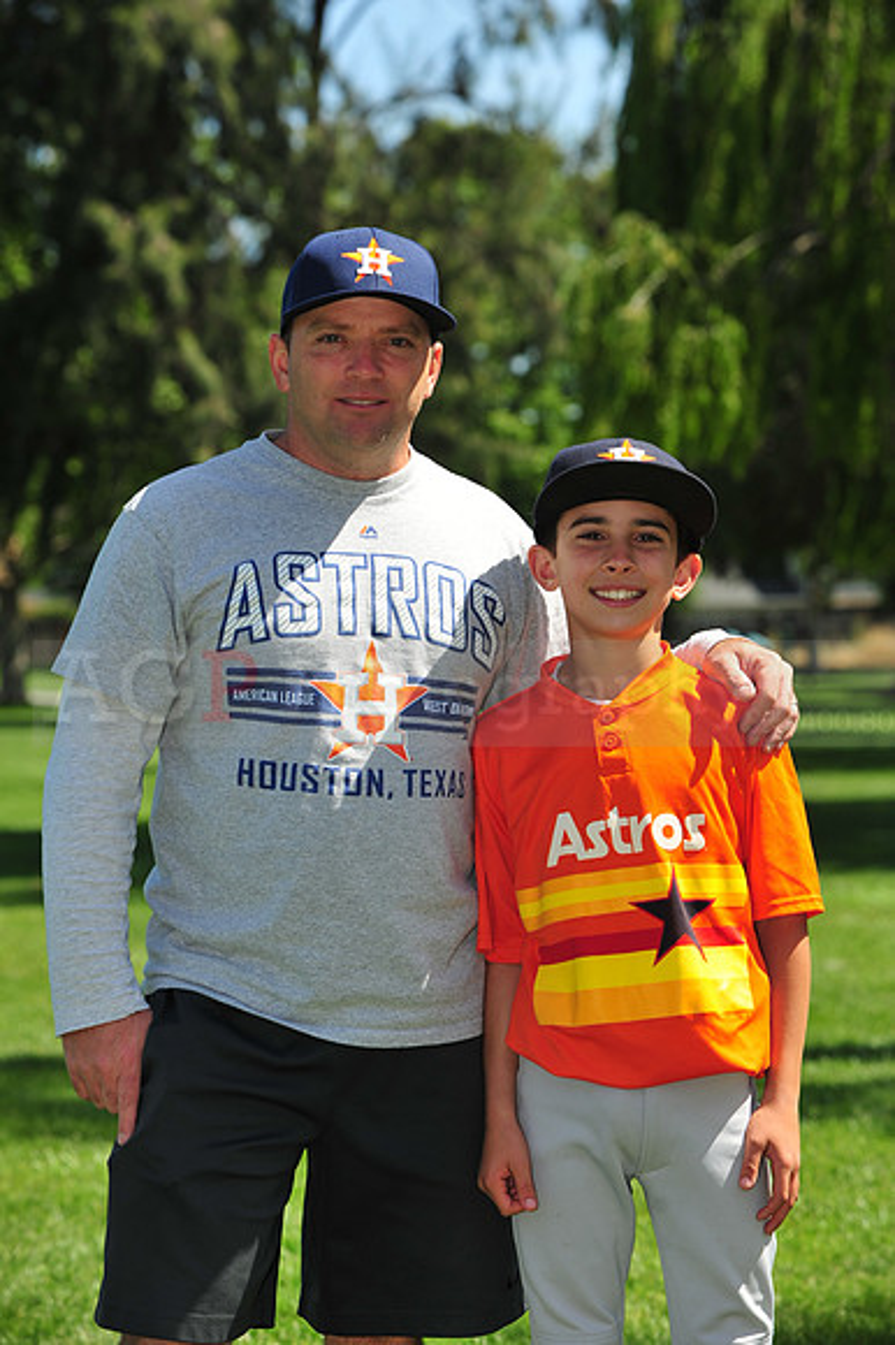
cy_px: 672
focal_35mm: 120
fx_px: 4480
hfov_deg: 11.4
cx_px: 448
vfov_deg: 17.1
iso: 200
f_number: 7.1
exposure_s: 1/640
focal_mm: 120
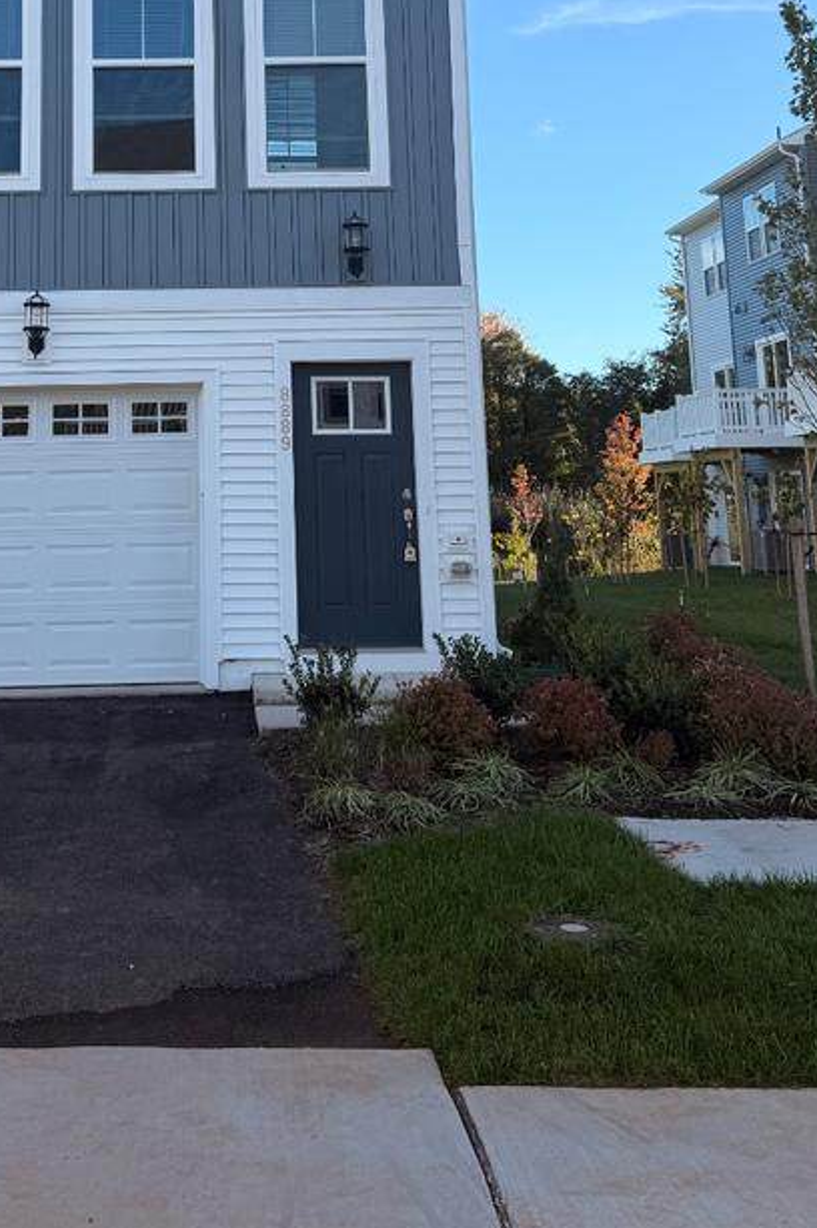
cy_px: 208
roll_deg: +1.7
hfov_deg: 30.0
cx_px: 208
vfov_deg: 42.1
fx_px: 1499
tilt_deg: +11.3
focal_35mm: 44
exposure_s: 1/1901
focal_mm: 6.76
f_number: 1.78
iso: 80
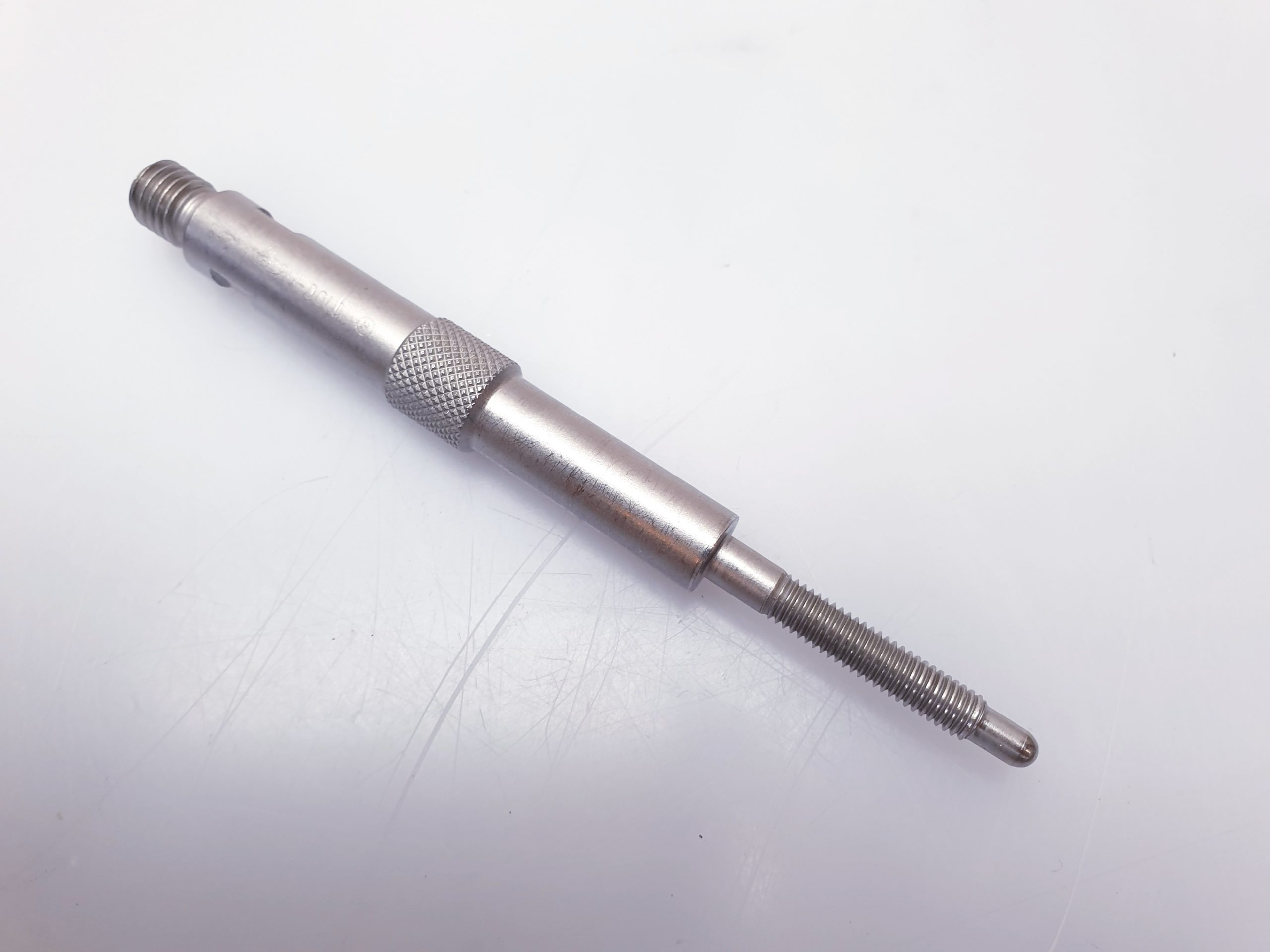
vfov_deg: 53.1
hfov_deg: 67.3
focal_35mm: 26
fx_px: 954
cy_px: 476
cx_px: 635
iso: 125
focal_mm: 4.3
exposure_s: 1/50
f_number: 2.4
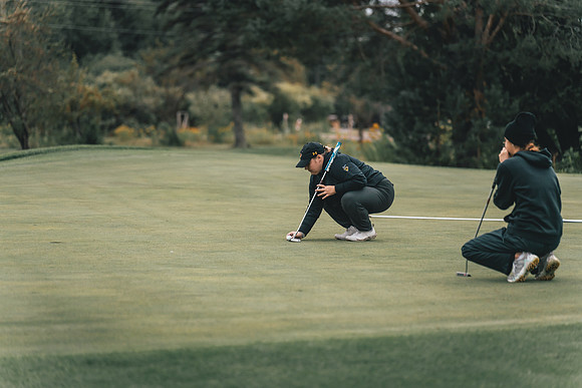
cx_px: 291
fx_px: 2425
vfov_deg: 9.2
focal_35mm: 150
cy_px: 194
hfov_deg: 13.7
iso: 800
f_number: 2.8
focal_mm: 150
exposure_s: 1/1250
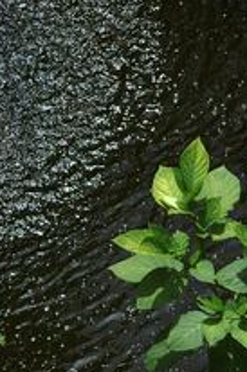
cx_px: -36
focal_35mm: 283
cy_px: 302
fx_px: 2927
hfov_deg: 4.8
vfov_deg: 7.3
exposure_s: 1/500
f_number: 5.6
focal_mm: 78
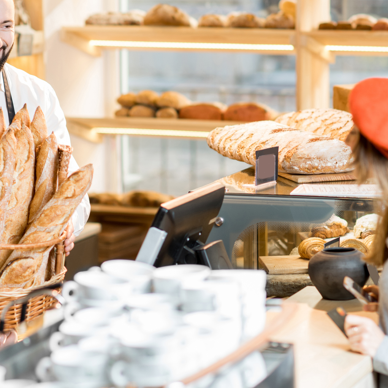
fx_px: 1902
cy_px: 187
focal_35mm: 150
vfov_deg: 11.6
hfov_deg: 11.6
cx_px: 189
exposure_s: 1/160
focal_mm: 85
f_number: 2.2
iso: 200
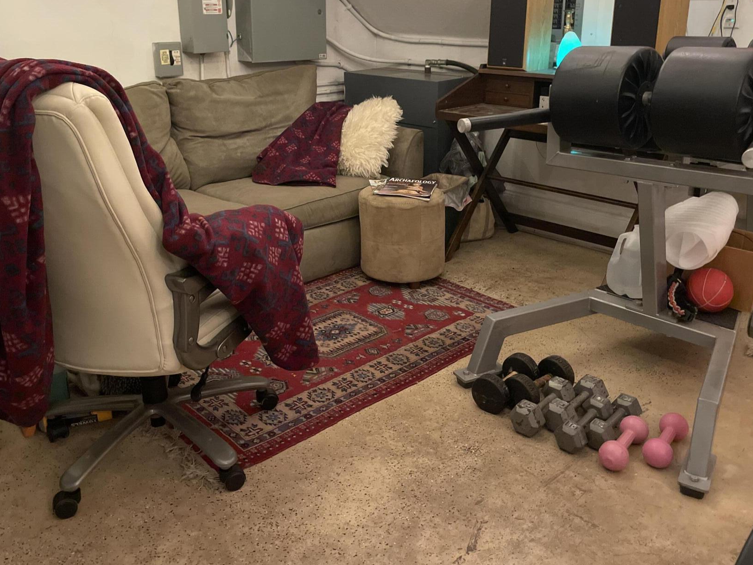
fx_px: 696
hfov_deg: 56.8
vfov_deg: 43.9
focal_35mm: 32
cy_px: 226
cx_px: 366
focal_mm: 4.2
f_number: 1.6
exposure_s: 1/30
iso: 800
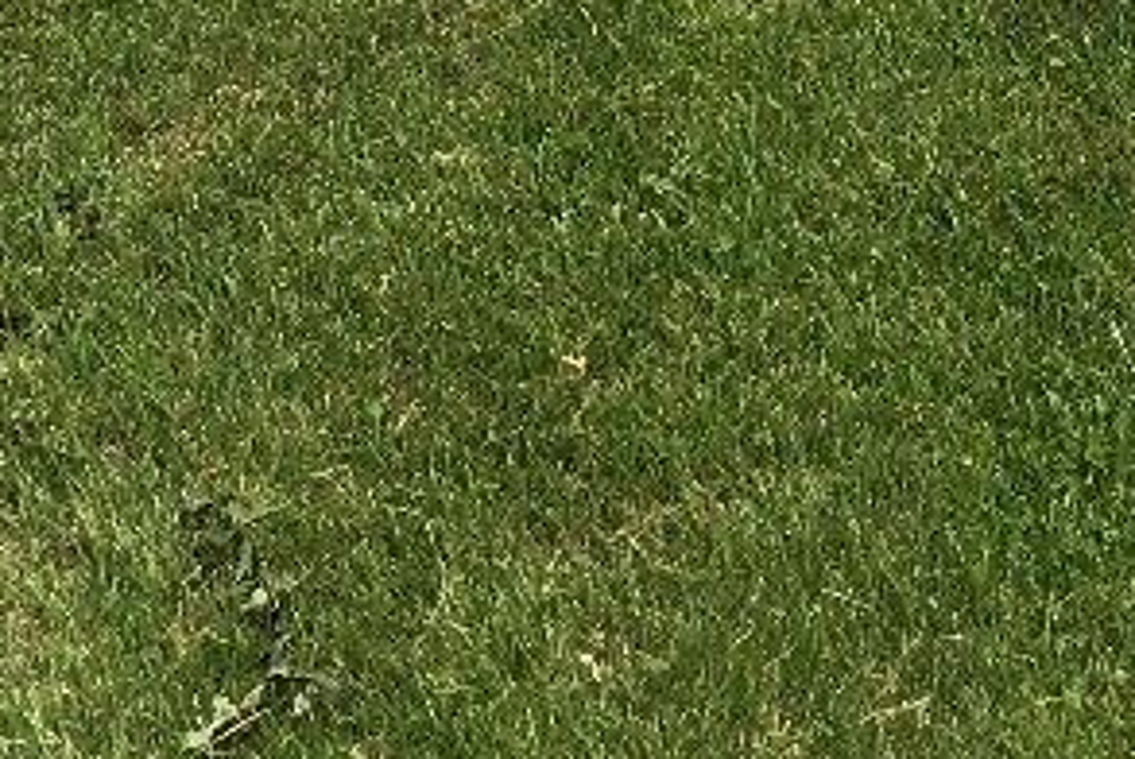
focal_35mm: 148
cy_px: -1084
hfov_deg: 13.8
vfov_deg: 8.5
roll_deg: -2.0
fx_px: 4671
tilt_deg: +6.6
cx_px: 837
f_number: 2.2
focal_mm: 4.15
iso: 25
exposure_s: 1/2024
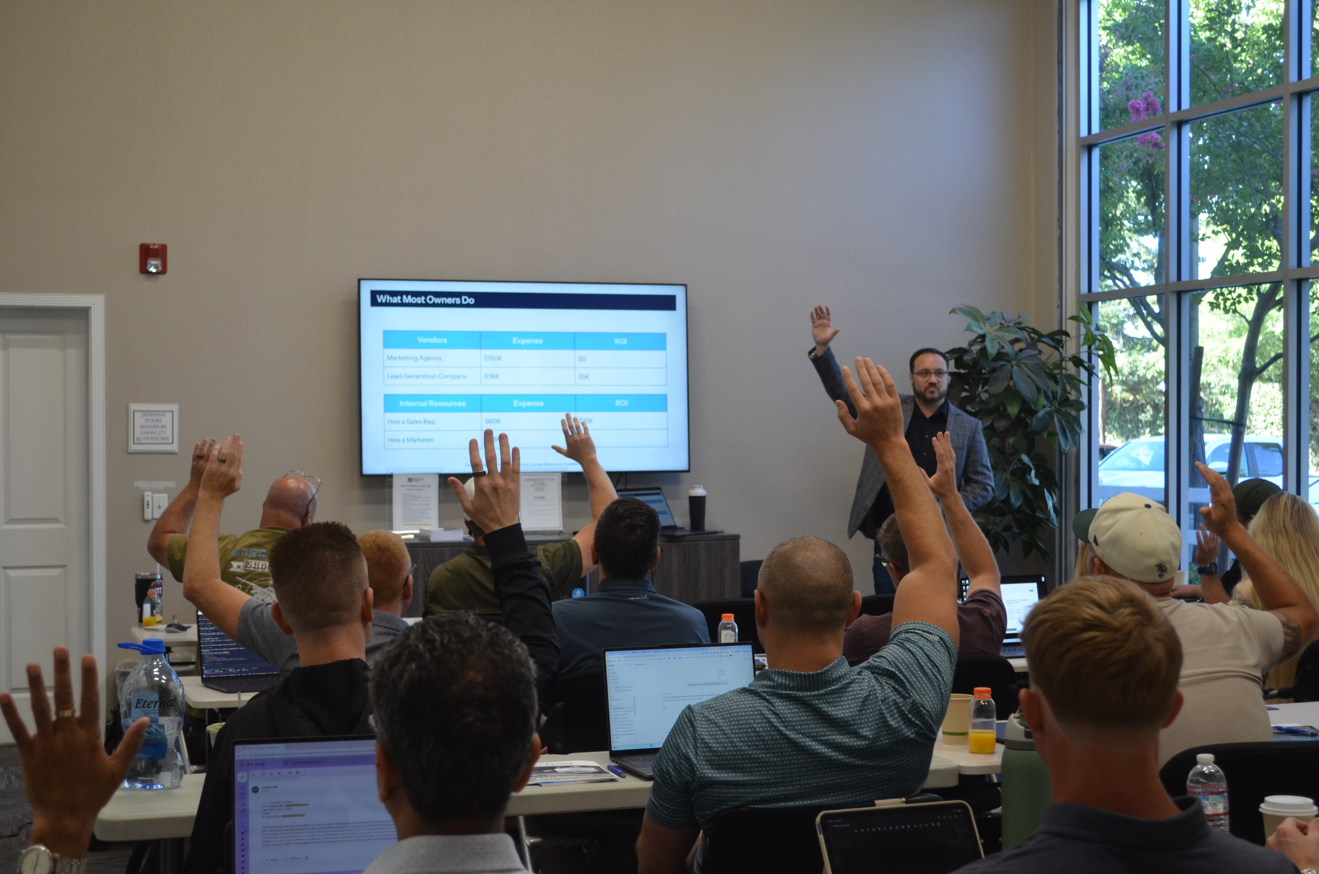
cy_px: 437
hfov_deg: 36.9
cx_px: 660
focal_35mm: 54
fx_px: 1974
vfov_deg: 25.0
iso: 720
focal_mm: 36
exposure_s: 1/60
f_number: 5
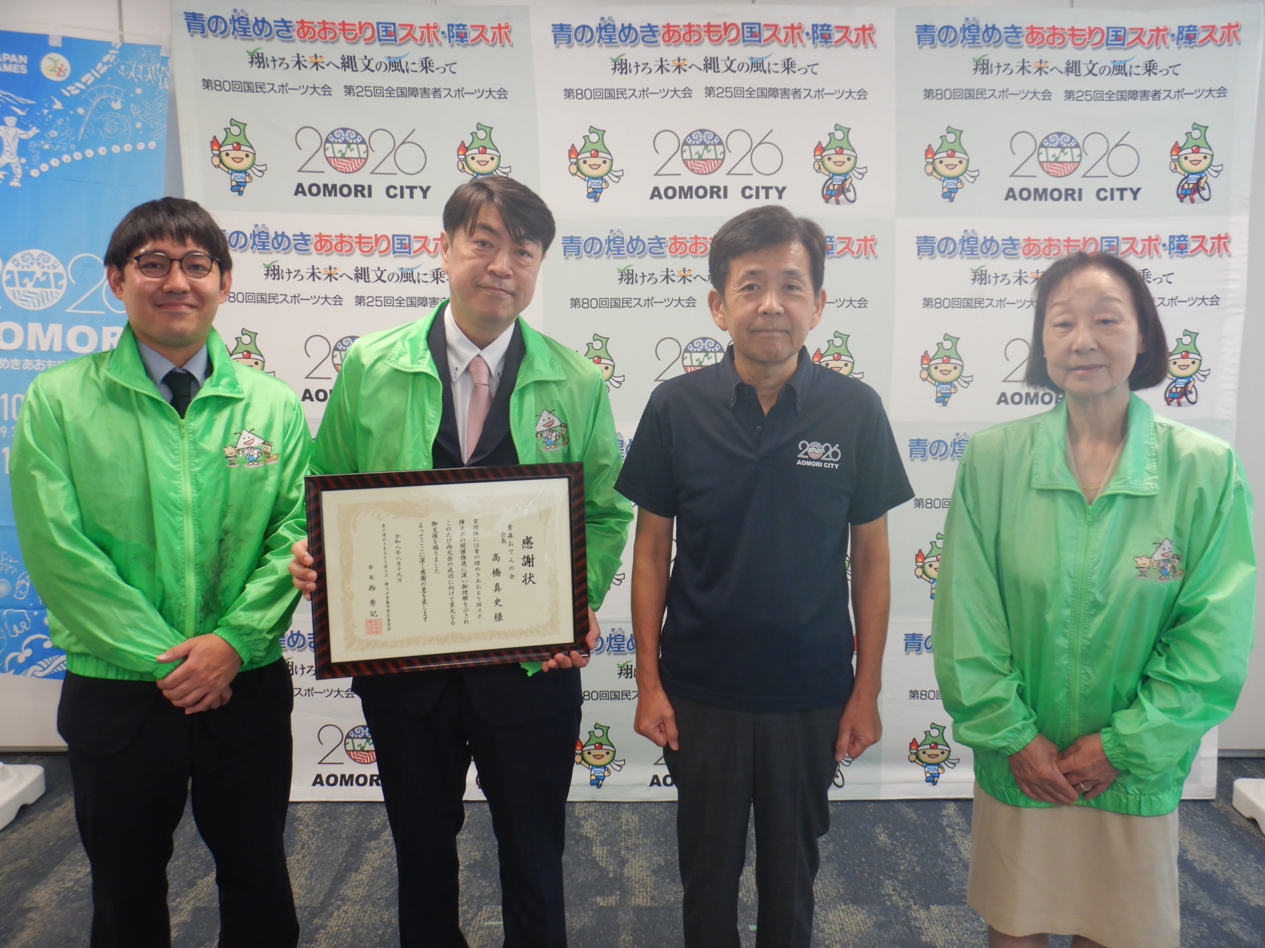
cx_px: 632
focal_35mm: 34
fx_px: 1242
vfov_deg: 41.8
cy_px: 474
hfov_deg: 54.0
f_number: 4.2
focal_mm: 6.1
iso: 200
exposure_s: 1/30
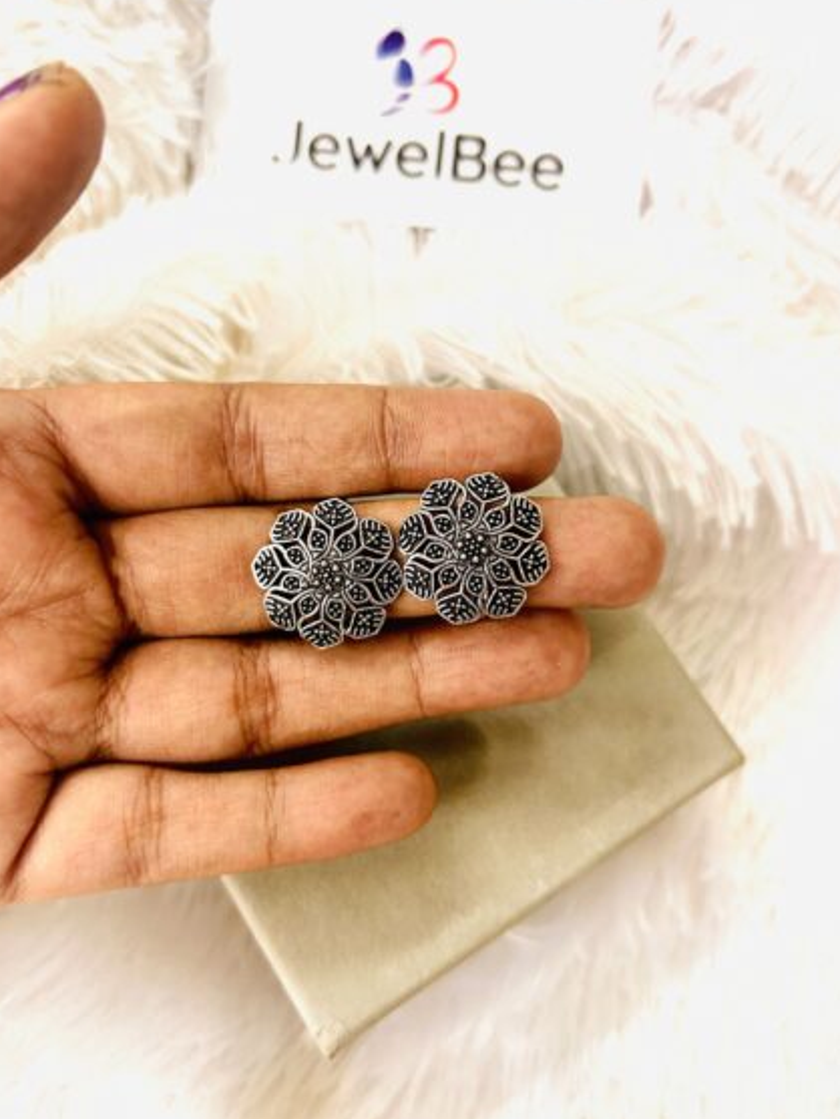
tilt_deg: -76.1
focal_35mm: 28
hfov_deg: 49.7
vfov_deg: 63.4
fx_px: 906
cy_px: 542
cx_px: 402
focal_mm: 5.7
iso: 160
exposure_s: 1/50
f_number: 1.5
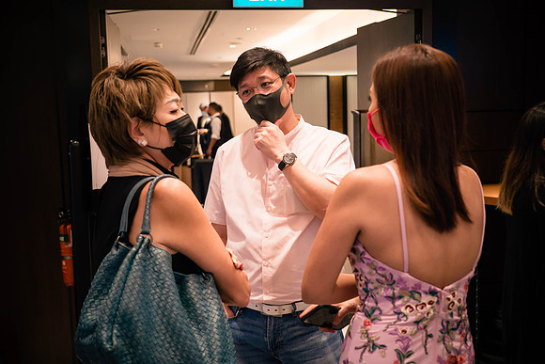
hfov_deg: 43.8
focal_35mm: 45
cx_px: 272
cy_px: 182
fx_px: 677
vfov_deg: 30.1
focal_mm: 21
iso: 1250
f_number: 1.7
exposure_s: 1/125
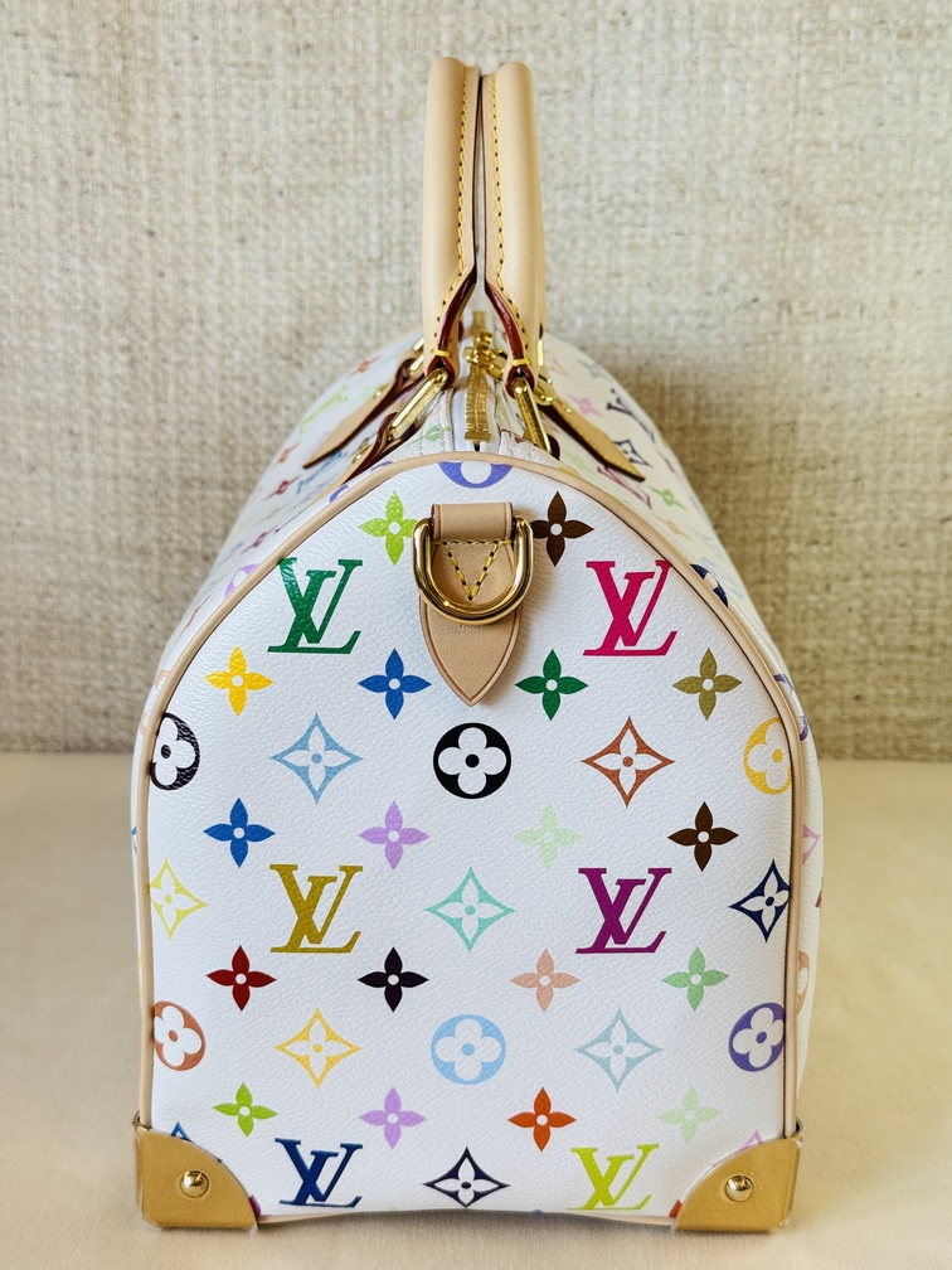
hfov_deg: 30.3
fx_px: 1760
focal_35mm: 48
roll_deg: -0.8
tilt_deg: -14.8
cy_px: 635
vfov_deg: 39.7
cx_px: 476
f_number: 1.78
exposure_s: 1/100
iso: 50
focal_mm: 6.76
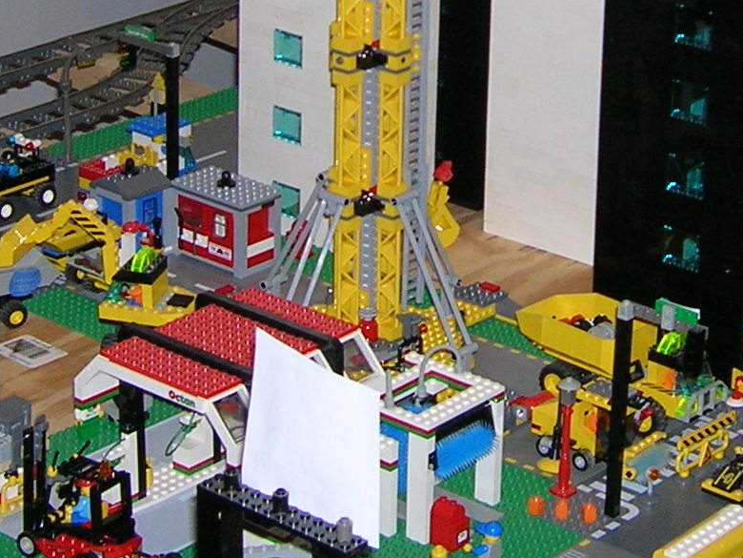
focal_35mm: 113
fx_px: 2425
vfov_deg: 13.0
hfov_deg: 17.4
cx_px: 489
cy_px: 26
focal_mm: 5.7
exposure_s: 1/60.1
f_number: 2.9
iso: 62
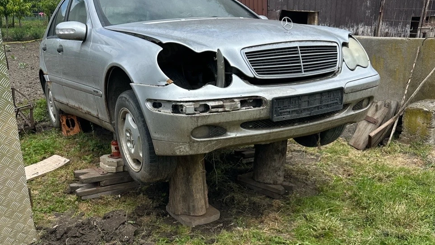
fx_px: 415
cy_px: 174
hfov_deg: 55.3
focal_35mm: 36
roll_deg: -0.1
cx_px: 211
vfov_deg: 32.4
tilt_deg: -15.5
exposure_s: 1/2469
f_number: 1.78
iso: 80
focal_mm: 6.86
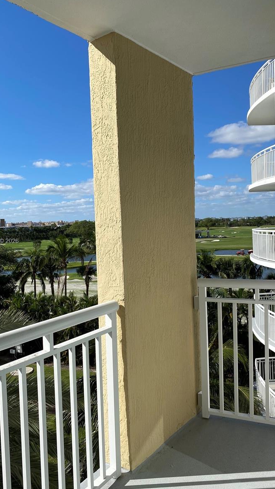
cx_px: 129
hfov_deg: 40.2
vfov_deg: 66.1
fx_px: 376
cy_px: 242
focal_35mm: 29
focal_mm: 4.25
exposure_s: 1/4444
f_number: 1.8
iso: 32
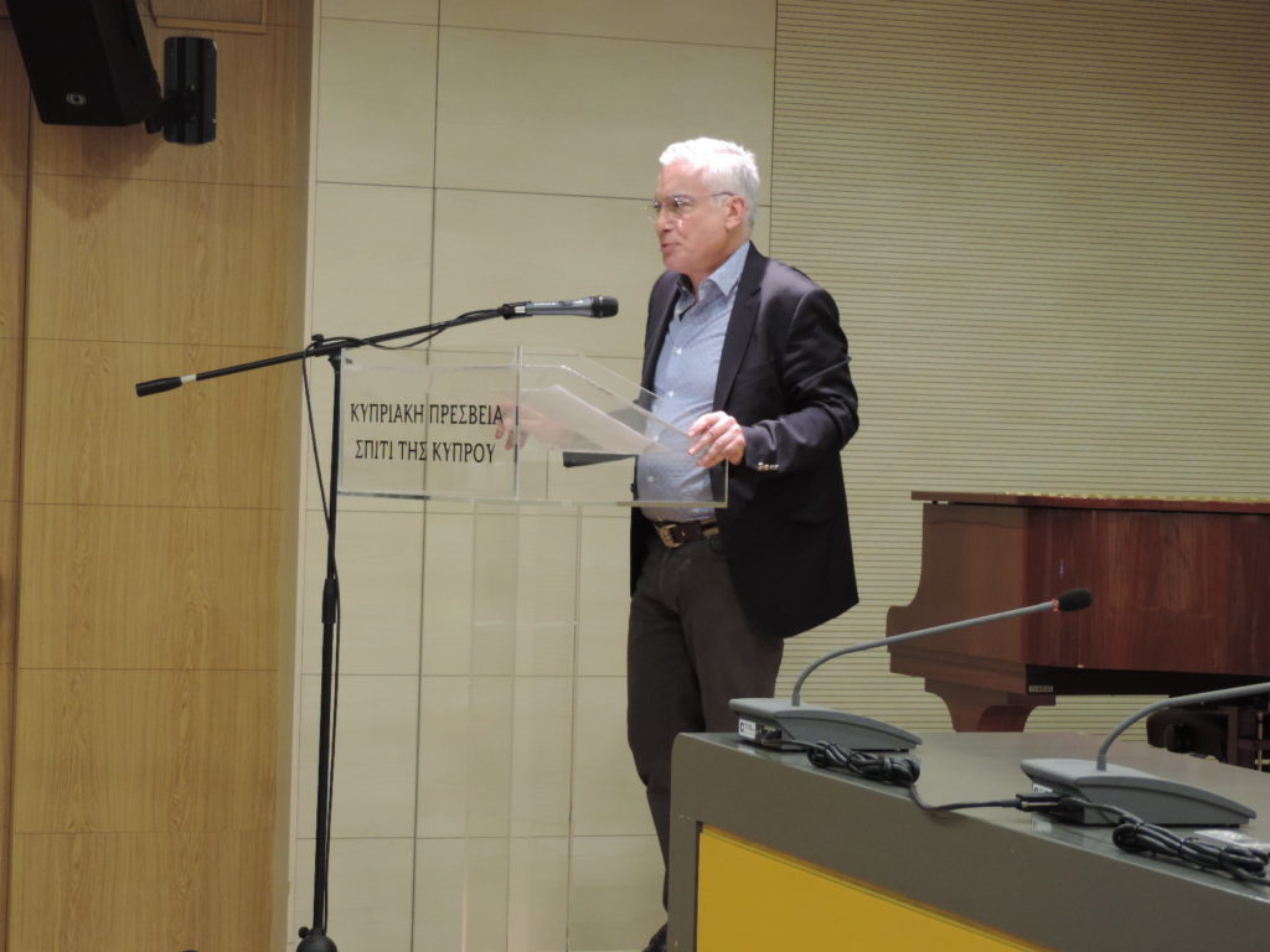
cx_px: 635
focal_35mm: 90
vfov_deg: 16.4
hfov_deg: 21.8
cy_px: 476
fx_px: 3302
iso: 400
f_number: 4.1
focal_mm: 16
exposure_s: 1/25
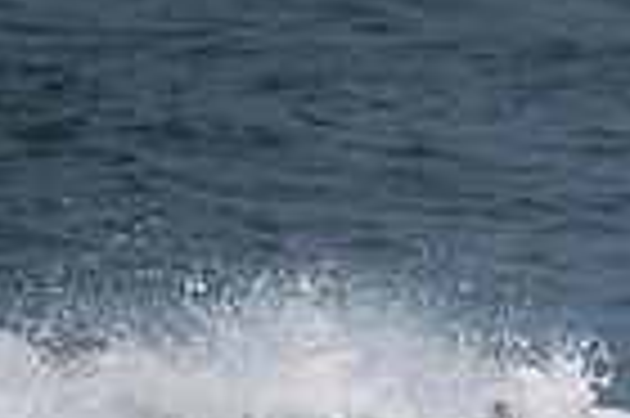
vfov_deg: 0.5
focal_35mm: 2660
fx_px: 46495
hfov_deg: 0.8
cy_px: 672
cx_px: 864
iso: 320
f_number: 11
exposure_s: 1/2000
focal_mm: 640
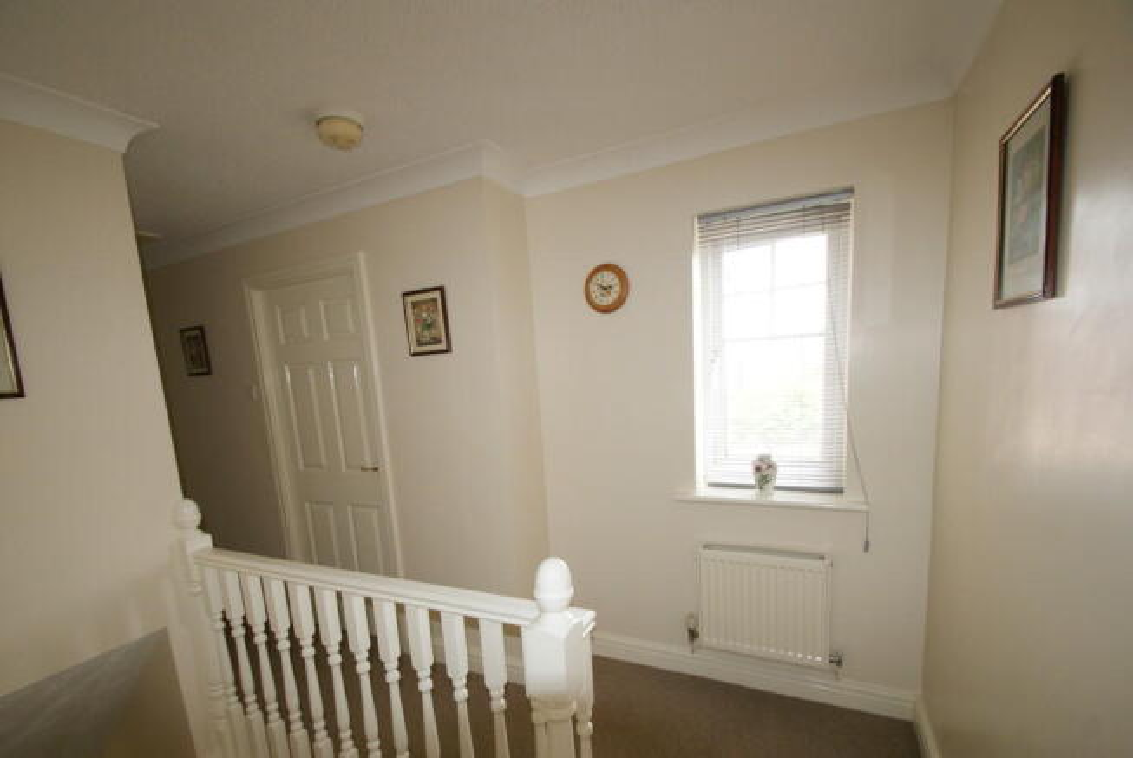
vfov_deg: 77.5
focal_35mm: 15
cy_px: 379
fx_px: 473
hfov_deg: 100.3
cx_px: 566
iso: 400
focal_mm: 10
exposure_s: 1/60
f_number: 5.6
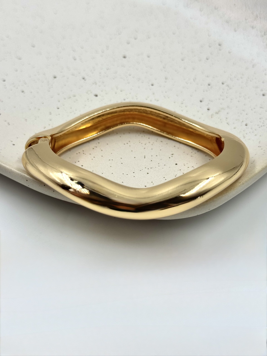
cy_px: 178
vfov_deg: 39.7
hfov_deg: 30.3
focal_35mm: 48
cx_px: 134
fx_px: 494
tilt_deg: -41.5
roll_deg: -0.2
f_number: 1.78
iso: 64
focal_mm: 6.76
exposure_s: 1/876
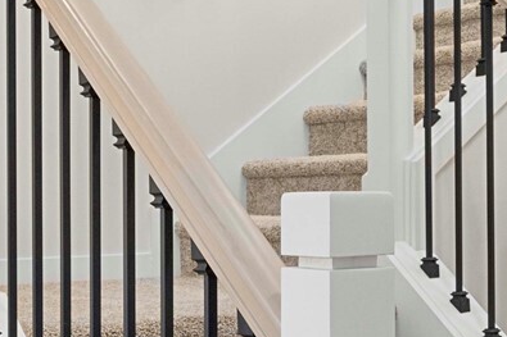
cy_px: 235
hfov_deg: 27.4
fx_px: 1028
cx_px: 375
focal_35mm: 73
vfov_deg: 18.6
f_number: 8
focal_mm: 17
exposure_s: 1/30
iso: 3200
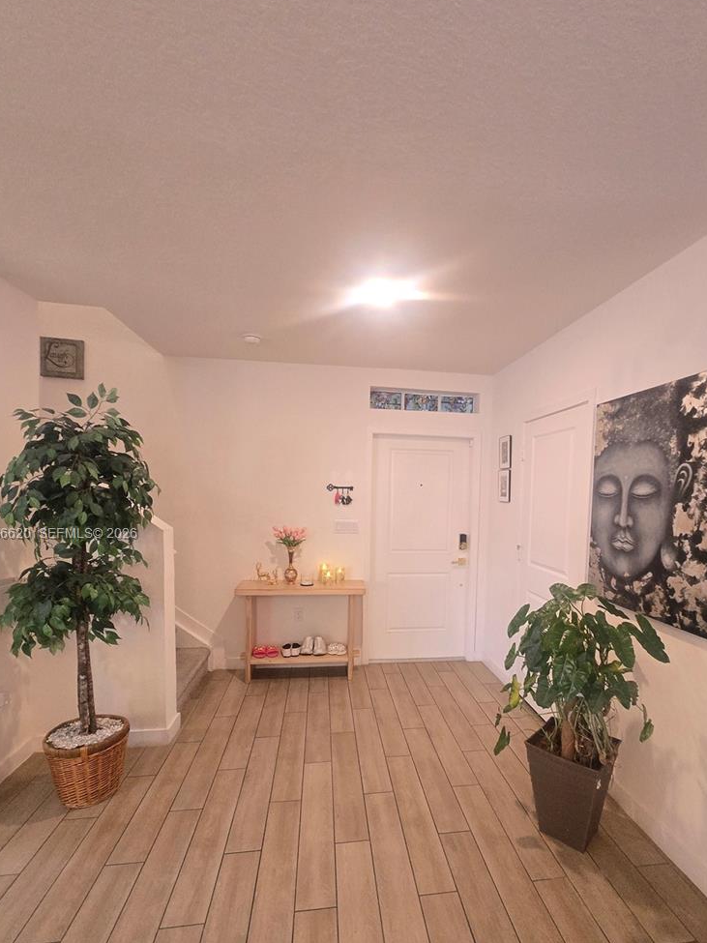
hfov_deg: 77.8
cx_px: 394
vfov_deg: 93.9
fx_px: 436
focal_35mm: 16
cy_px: 535
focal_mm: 1.7
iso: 400
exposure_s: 1/60
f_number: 2.2
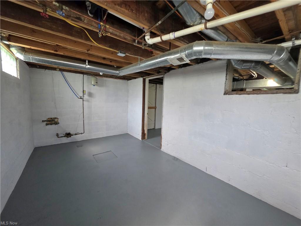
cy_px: 113
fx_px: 113
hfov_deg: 106.2
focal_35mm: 13
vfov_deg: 89.9
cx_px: 150
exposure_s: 1/60.2
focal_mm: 2.2
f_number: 1.9
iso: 400
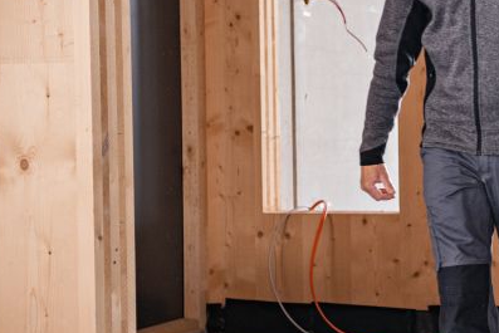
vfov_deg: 11.3
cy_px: 163
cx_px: 431
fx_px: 1678
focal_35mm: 121
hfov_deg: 16.7
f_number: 2.8
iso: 640
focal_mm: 48
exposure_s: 1/100
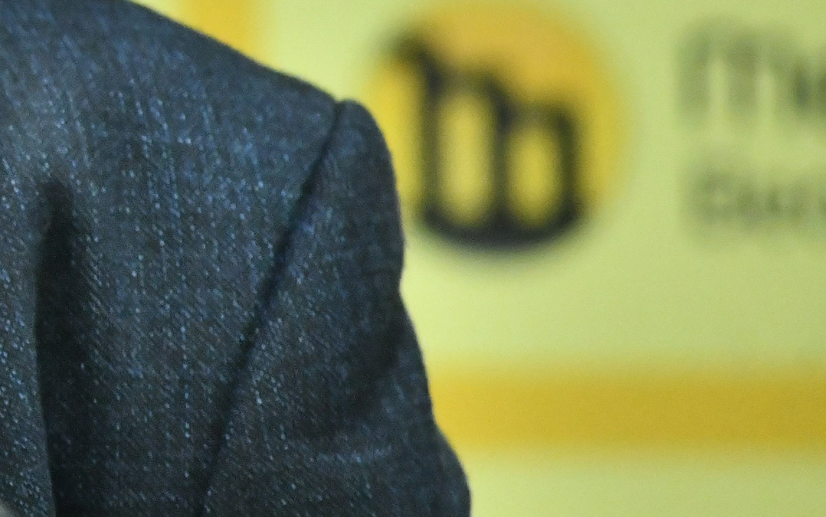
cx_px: -658
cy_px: -196
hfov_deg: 2.9
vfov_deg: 1.8
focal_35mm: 733
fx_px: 16503
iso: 4000
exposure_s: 1/250
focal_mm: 200
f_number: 5.6
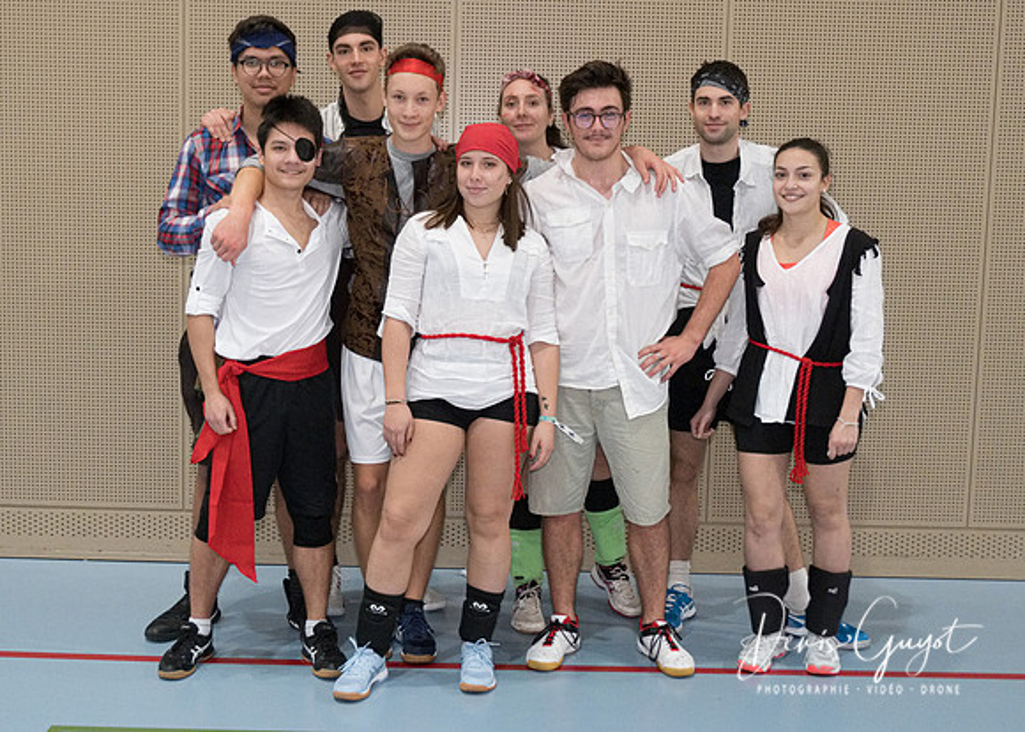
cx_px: 488
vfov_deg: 32.3
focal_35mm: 43
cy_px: 337
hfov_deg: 44.1
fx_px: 1264
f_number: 2.8
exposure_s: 1/500
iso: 5000
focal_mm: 24.2
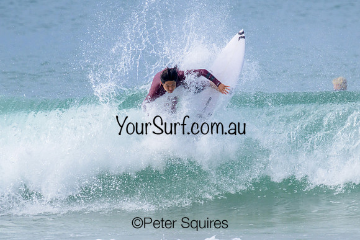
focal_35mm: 1098
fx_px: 10979
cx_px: 197
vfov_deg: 1.3
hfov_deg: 1.9
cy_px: 103
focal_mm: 800
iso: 1100
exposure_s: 1/2000
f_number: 11
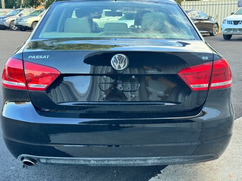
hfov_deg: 39.7
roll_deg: -0.3
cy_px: 90
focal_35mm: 48
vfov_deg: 30.3
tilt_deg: -13.0
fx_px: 336
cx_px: 121
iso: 64
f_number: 1.78
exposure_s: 1/140
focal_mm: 6.76
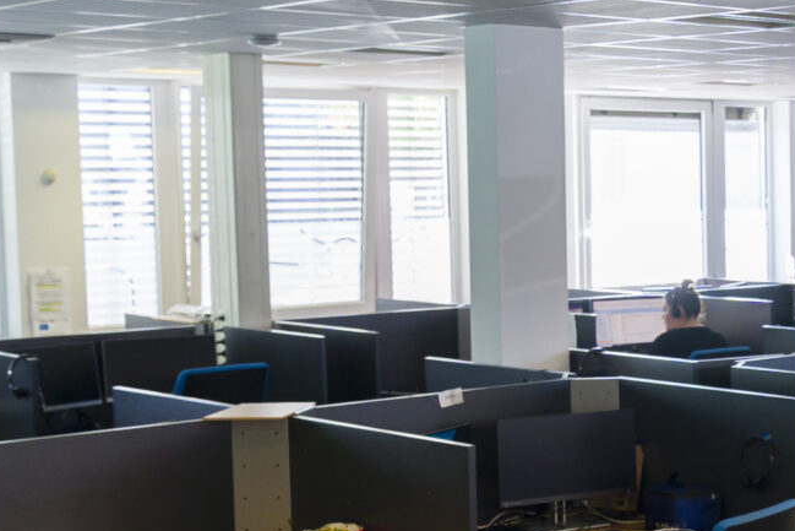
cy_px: 773
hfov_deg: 24.4
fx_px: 1568
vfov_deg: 17.5
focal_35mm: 71
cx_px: 1063
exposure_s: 1/100
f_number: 4
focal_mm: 24
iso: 800
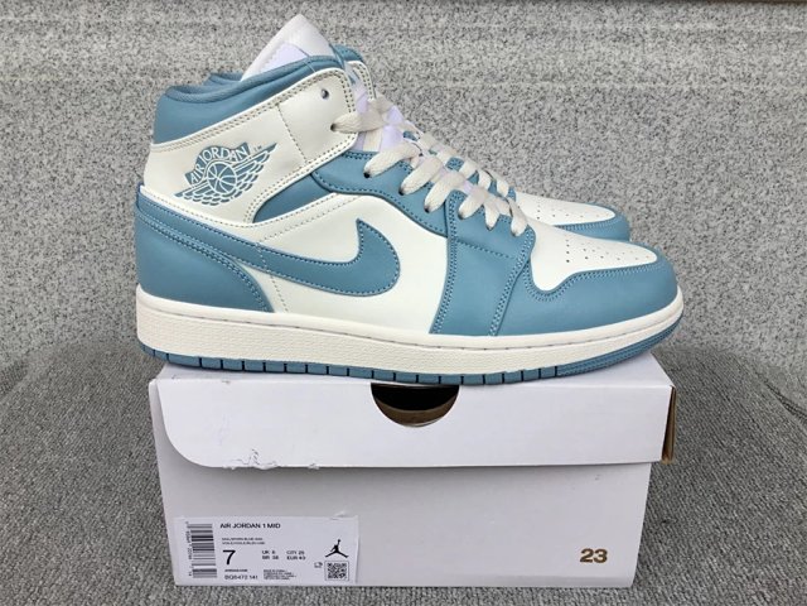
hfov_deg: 58.4
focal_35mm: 31
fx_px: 723
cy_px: 303
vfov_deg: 45.4
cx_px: 404
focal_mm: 3.3
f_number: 2.4
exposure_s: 1/208
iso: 25
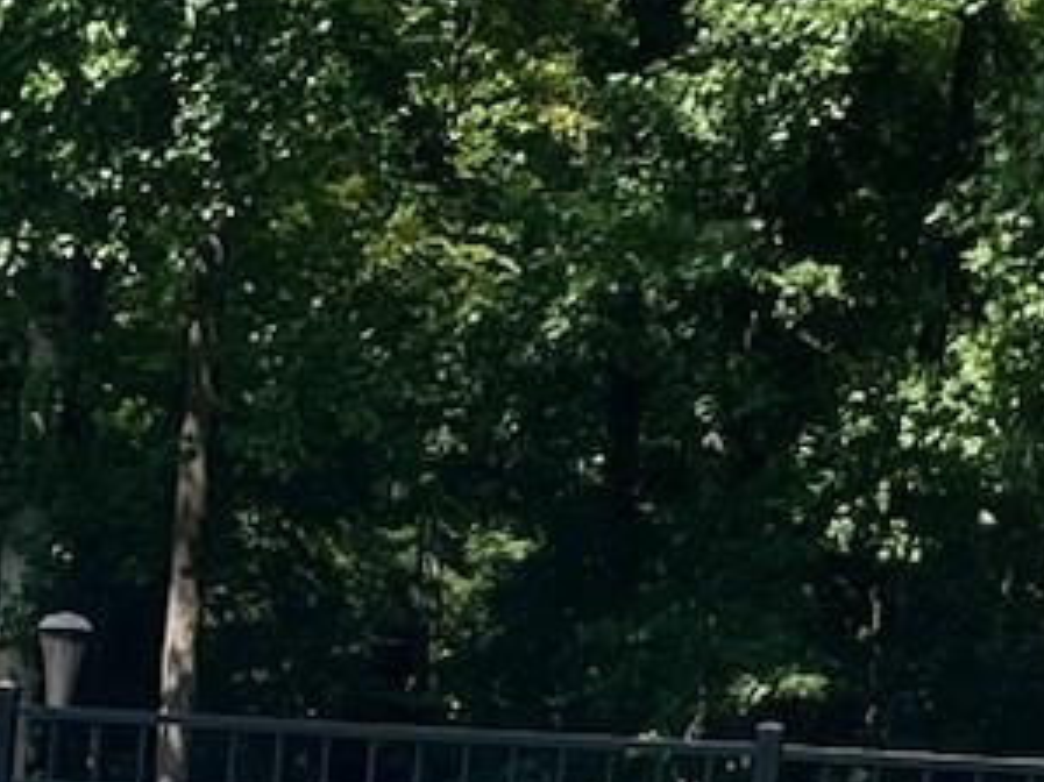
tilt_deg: -9.4
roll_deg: -3.1
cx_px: -367
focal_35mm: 178
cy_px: 1417
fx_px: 5366
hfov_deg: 10.8
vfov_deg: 8.0
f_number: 1.6
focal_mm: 5.1
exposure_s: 1/4651
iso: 50
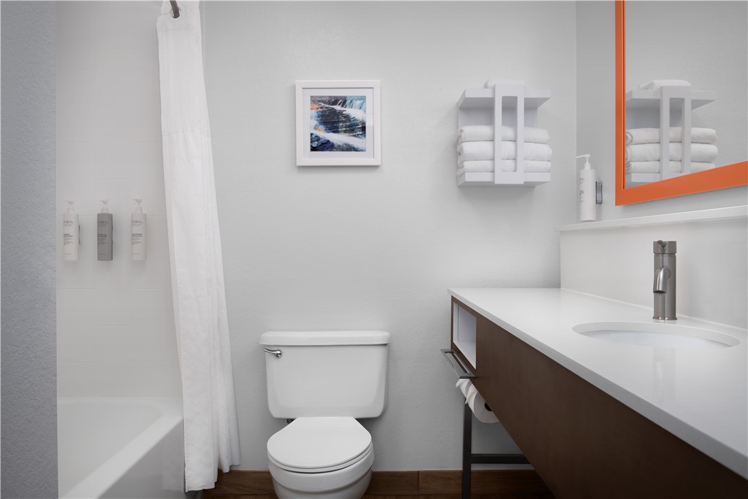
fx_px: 603
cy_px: 250
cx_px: 374
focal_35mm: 29
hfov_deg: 63.7
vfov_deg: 45.0
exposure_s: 1/25
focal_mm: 29
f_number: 11
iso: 200
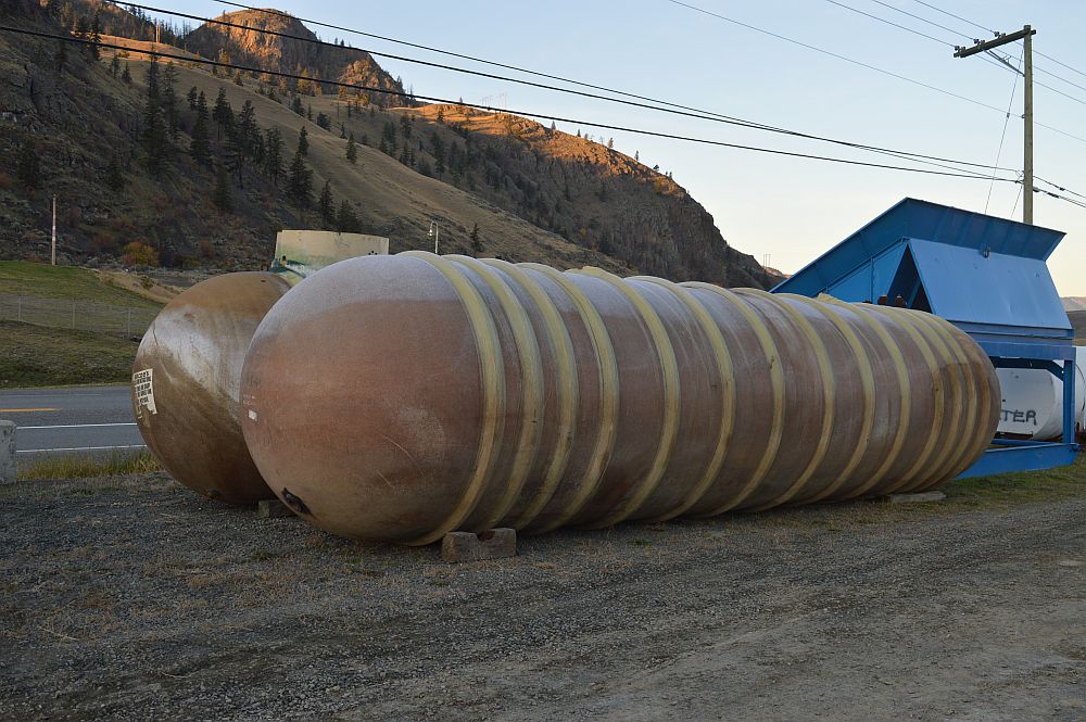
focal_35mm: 36
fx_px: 1085
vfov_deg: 36.8
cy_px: 361
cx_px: 543
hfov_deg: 53.2
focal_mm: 24
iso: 180
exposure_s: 1/125
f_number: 5.6
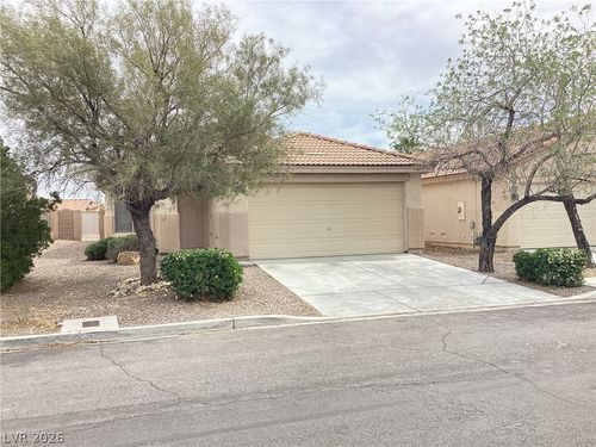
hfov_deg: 58.4
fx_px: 534
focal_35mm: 31
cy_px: 224
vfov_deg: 45.4
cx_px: 298
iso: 25
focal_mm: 3.3
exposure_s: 1/994
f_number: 2.4
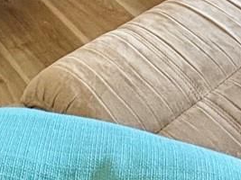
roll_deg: +1.1
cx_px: 125
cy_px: -274
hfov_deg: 23.3
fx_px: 585
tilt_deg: -8.4
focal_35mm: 84
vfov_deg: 12.7
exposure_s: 1/60
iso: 320
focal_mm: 2.22
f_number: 2.2
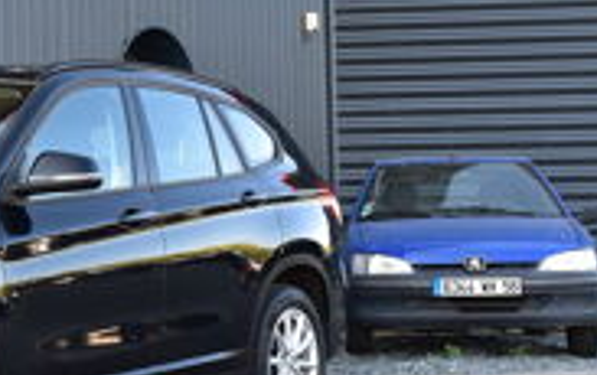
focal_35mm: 104
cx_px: -42
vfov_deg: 12.6
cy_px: 140
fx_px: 1695
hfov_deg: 19.2
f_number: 8
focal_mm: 26
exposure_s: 1/80
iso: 400
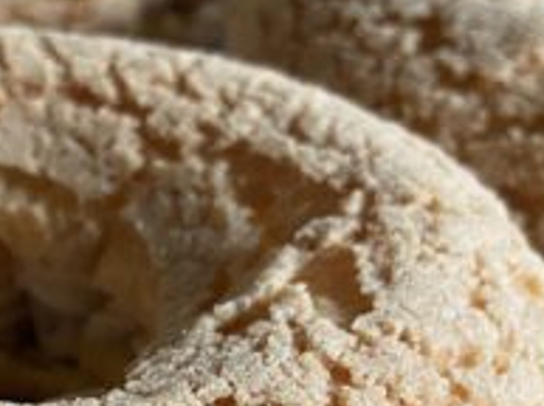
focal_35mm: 90
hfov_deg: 20.7
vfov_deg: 15.9
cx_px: -63
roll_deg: -2.8
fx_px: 1412
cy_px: 448
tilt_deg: -42.2
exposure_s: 1/60
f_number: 1.8
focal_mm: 4.25
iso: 320
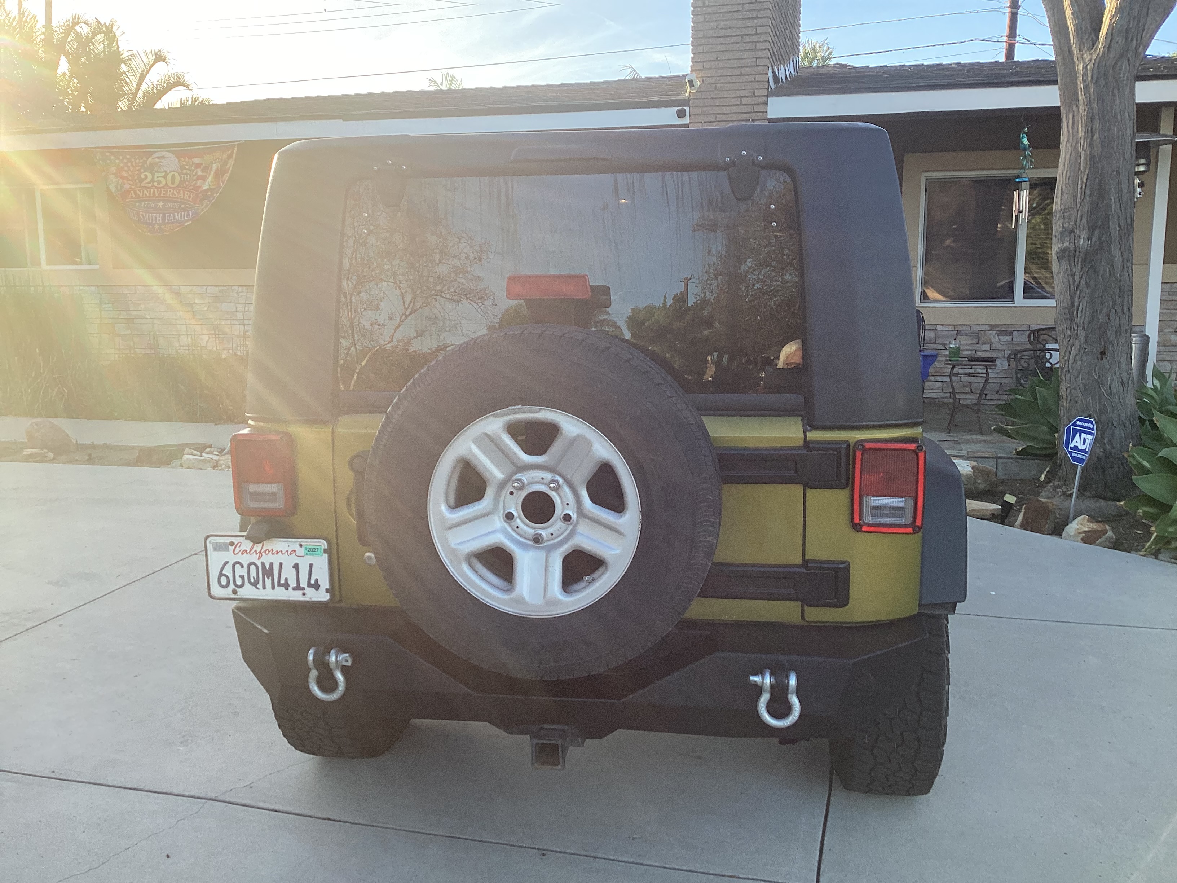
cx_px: 588
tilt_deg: -6.3
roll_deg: -0.9
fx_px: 1054
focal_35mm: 31
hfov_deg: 58.4
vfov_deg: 45.4
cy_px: 442
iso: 25
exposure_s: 1/192
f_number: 2.4
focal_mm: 3.3
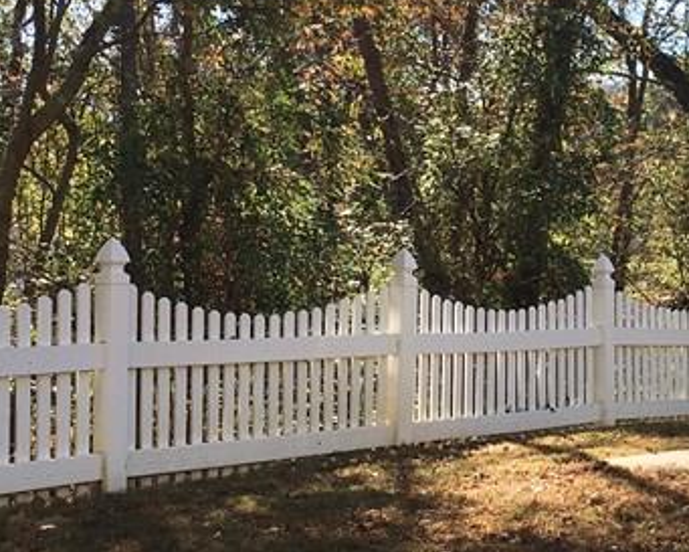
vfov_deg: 18.0
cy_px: 200
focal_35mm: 85
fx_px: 1734
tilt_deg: +2.1
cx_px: 612
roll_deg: -0.7
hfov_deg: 22.0
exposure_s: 1/569
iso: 25
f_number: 2.2
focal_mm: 4.15
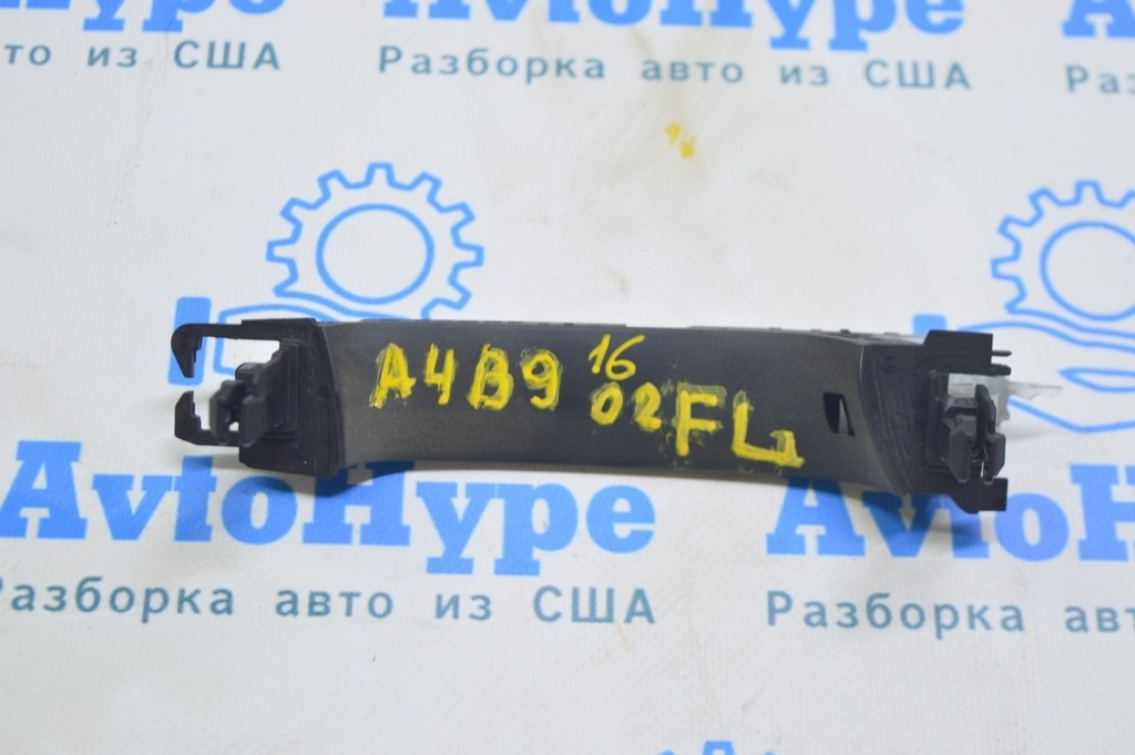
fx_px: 2174
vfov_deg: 19.7
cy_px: 378
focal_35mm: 69
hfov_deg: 29.3
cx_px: 568
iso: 400
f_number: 5.6
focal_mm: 46
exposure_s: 1/20
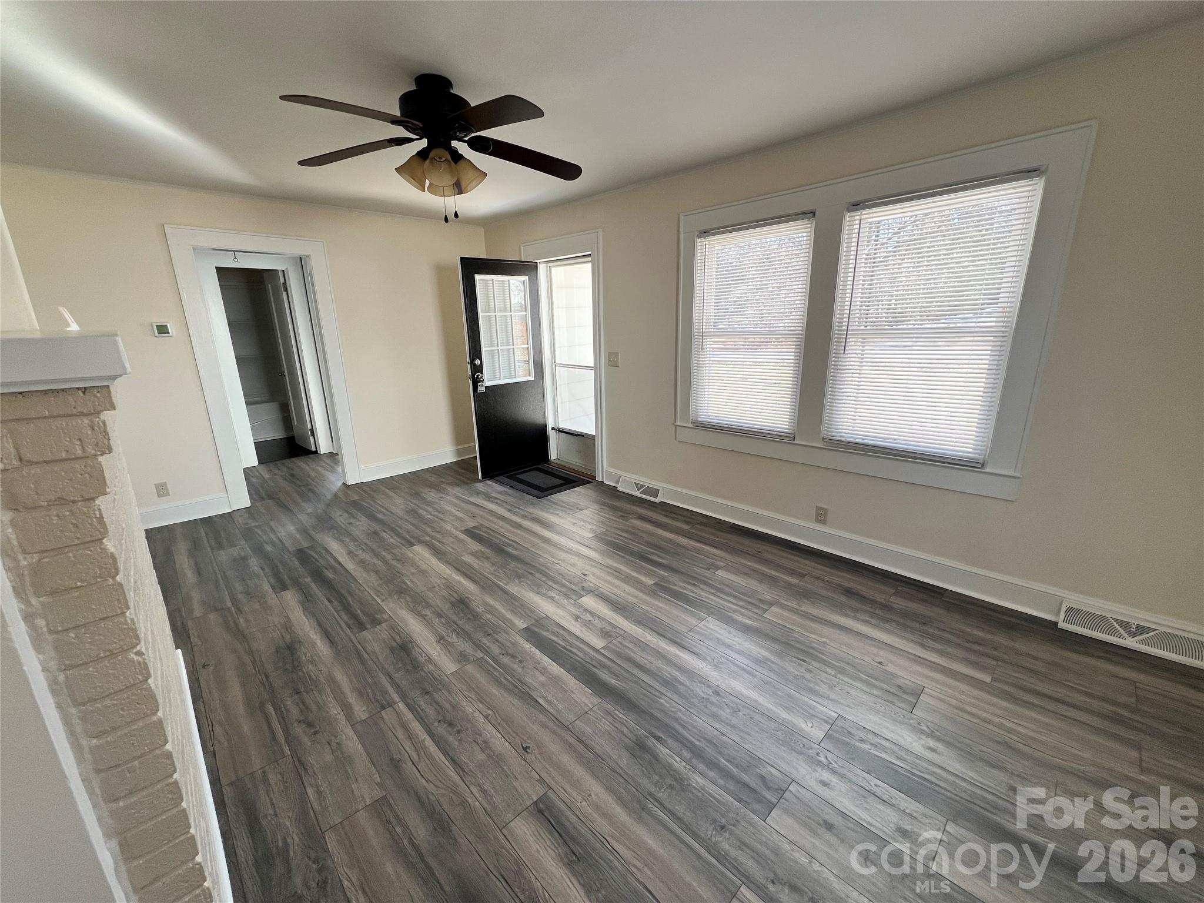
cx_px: 602
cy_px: 452
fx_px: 452
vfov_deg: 89.9
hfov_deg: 106.2
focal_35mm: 13
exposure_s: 1/99
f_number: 1.8
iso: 64
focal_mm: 1.57
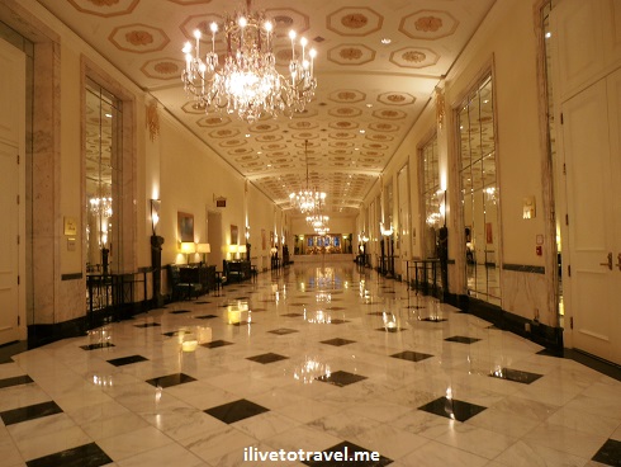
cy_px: 234
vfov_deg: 56.9
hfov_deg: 71.6
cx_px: 310
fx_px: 431
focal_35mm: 24
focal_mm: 4.2
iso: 125
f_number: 3
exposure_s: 1/13
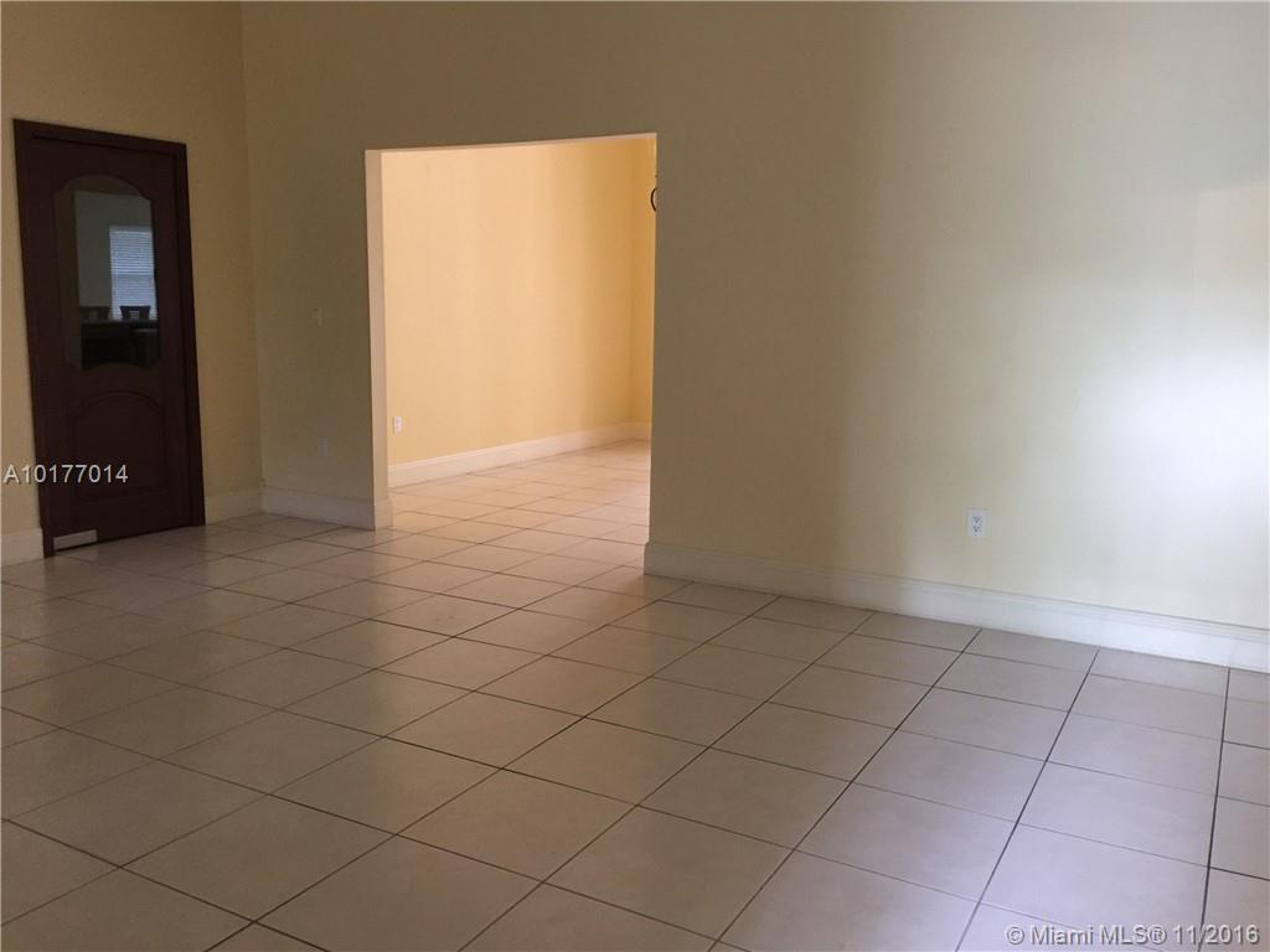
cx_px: 635
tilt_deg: -8.3
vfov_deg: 48.2
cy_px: 476
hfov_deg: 61.7
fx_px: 1064
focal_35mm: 29
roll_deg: -1.4
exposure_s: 1/8
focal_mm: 4.15
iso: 125
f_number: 2.2
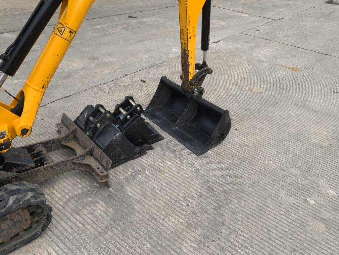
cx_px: 170
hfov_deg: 61.7
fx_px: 284
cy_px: 128
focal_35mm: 29
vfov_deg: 48.2
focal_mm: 3
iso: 16
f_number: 1.8
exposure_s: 1/898
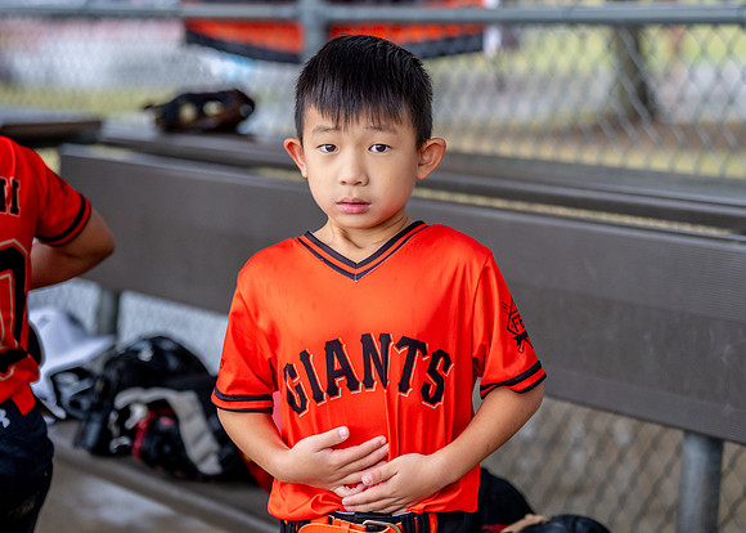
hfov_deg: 17.9
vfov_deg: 12.8
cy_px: 229
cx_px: 360
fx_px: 2364
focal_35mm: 112
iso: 800
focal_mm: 86
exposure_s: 1/500
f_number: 2.8
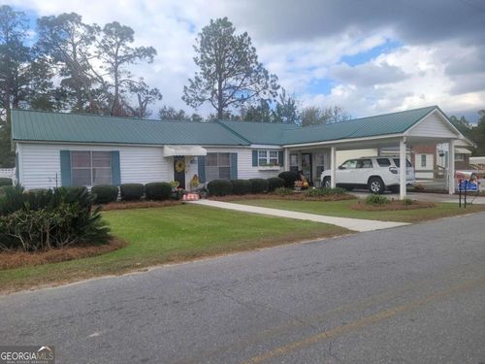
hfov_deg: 67.3
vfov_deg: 53.1
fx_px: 364
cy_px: 182
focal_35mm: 26
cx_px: 242
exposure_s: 1/1441
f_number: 1.8
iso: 40
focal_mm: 5.4
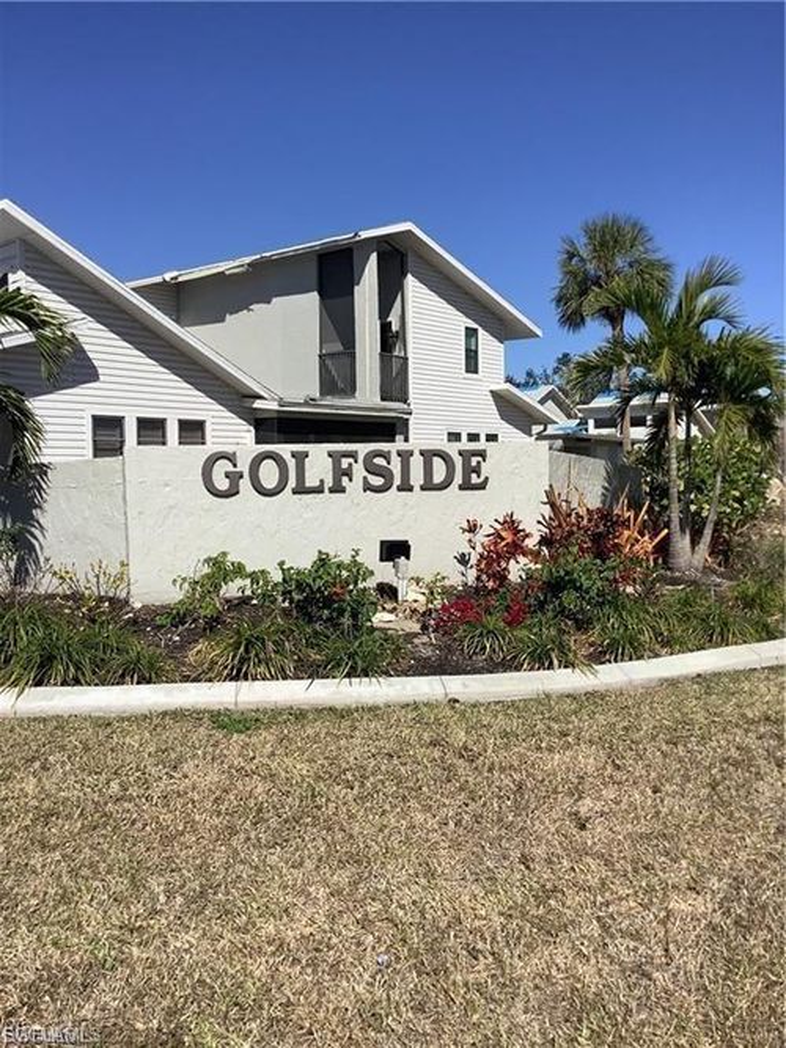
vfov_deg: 58.4
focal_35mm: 31
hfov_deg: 45.4
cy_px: 524
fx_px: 939
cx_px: 393
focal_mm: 3.3
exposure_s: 1/2398
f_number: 2.4
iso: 25
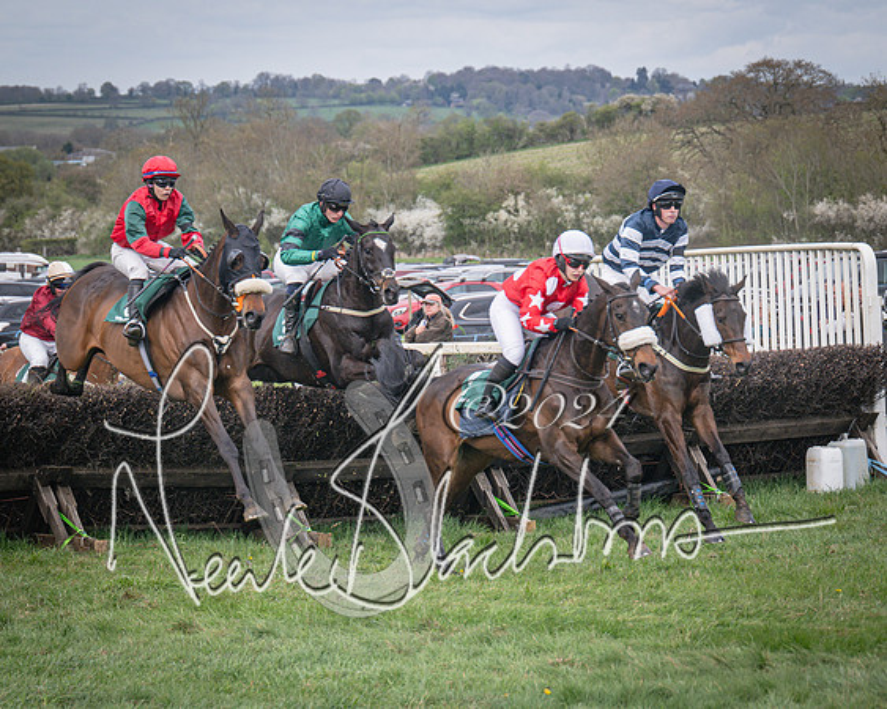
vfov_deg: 9.4
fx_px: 4290
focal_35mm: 163
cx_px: 421
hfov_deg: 11.8
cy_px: 396
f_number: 5
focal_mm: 98
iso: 400
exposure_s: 1/800
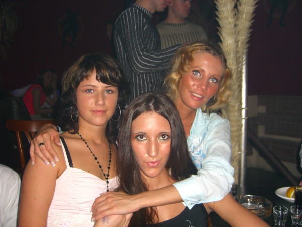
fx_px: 332
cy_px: 114
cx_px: 151
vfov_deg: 37.7
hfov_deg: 49.0
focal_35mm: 38
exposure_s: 1/60
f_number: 2.8
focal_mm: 7.9
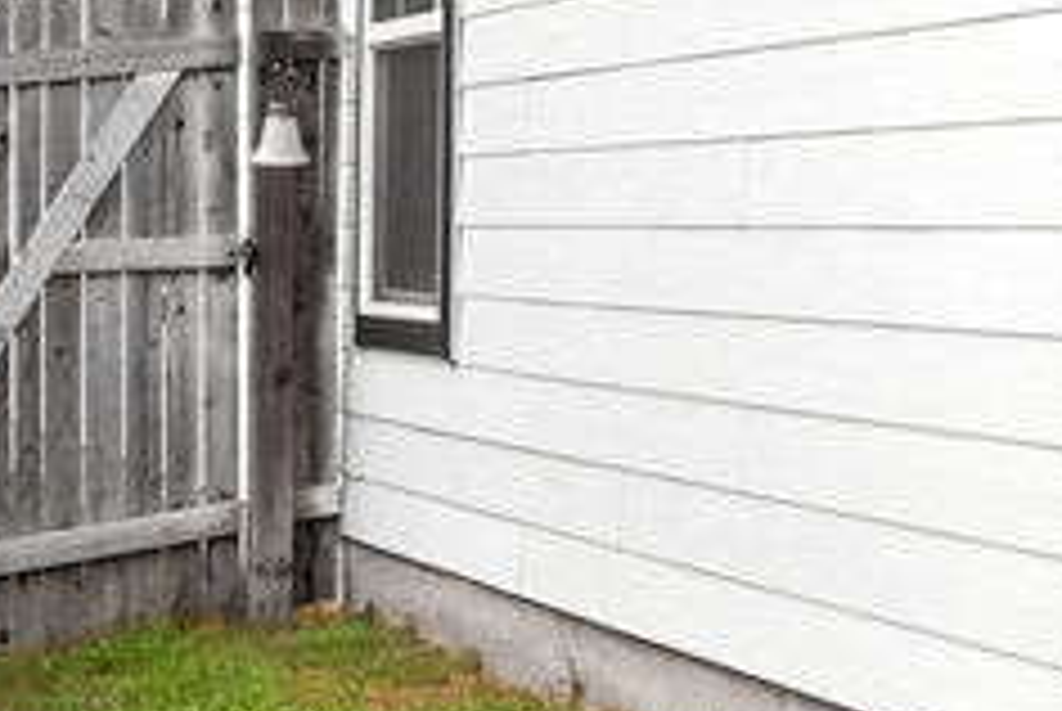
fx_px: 2835
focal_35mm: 96
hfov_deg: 15.5
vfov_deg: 14.3
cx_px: 2286
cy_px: 288
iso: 125
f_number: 7.1
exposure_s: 1/125
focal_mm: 9
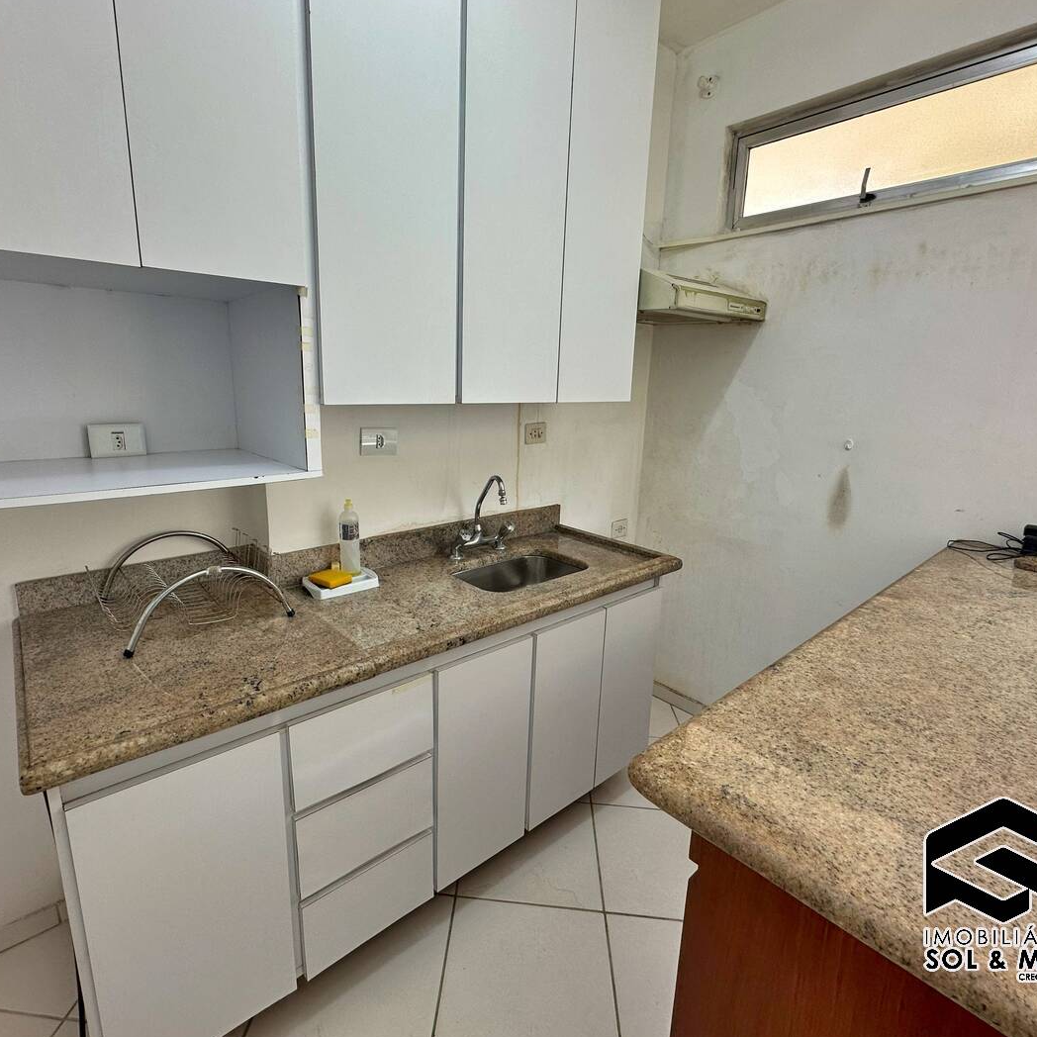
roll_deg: -1.4
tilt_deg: -12.3
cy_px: 509
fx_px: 576
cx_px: 479
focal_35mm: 17
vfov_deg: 84.0
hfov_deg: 83.8
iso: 100
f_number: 2.2
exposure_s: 1/120
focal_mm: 2.22
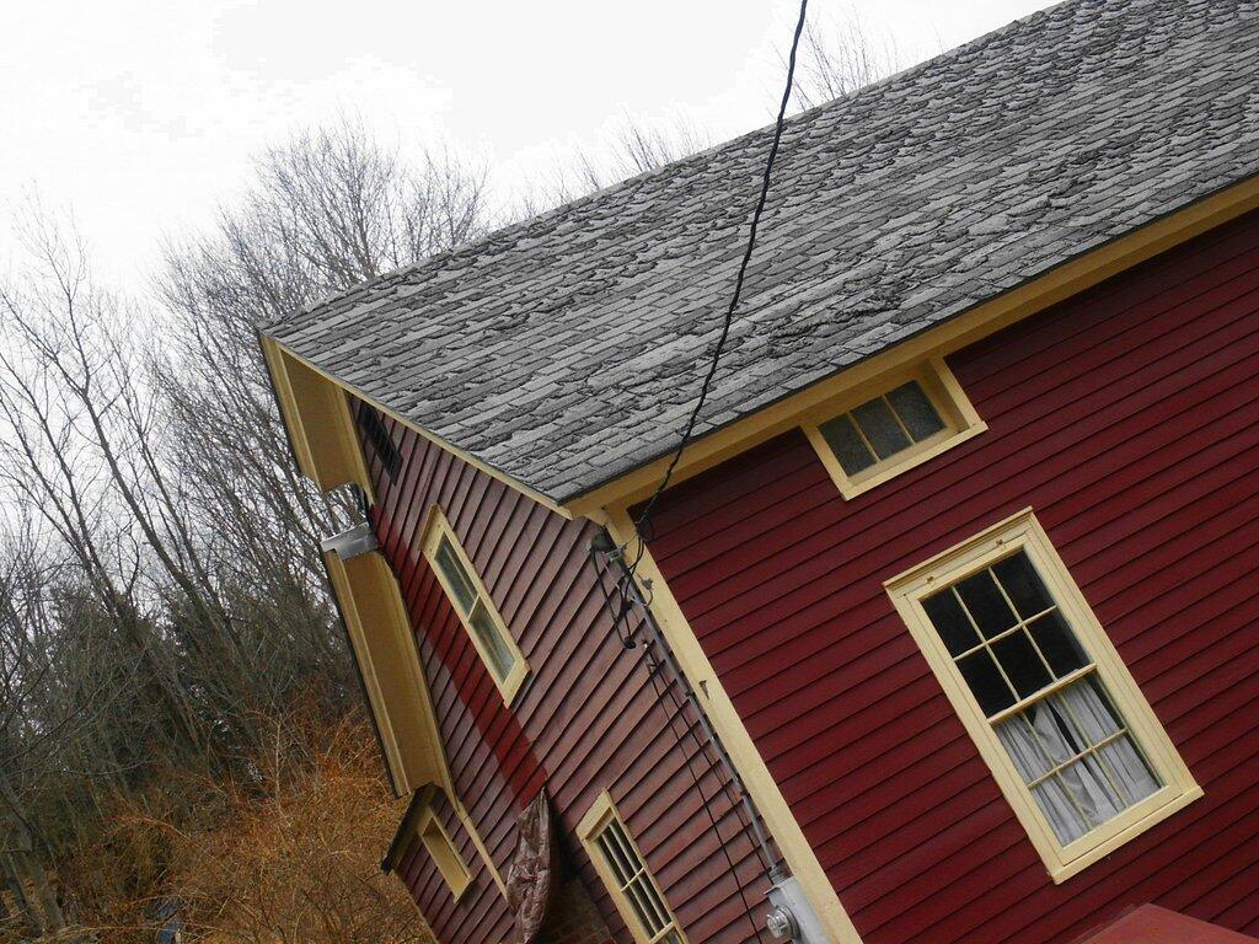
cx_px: 630
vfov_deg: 26.1
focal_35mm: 56
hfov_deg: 34.3
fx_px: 2037
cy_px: 472
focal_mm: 11.7
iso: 64
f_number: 8
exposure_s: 1/60
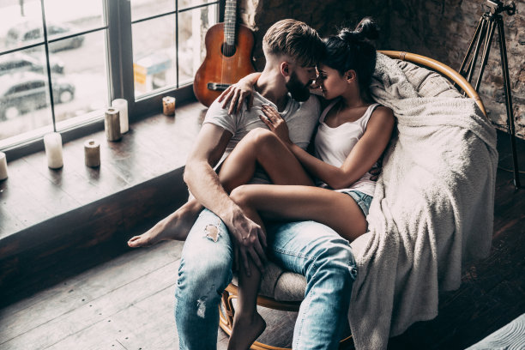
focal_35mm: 50
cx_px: 262
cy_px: 175
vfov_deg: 27.0
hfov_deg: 39.6
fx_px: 729
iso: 640
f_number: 3.2
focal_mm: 50
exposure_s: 1/100
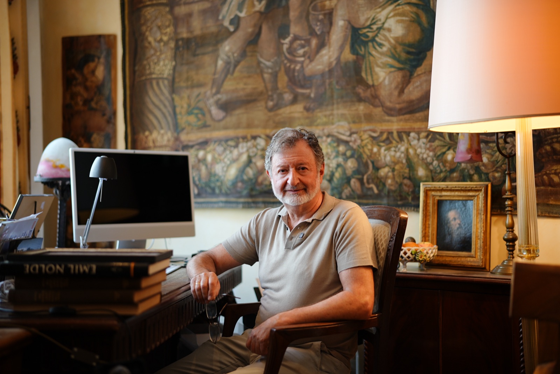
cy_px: 187
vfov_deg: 27.0
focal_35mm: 50
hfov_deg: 39.6
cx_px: 280
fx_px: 778
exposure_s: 1/100
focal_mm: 50
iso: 250
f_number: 1.4
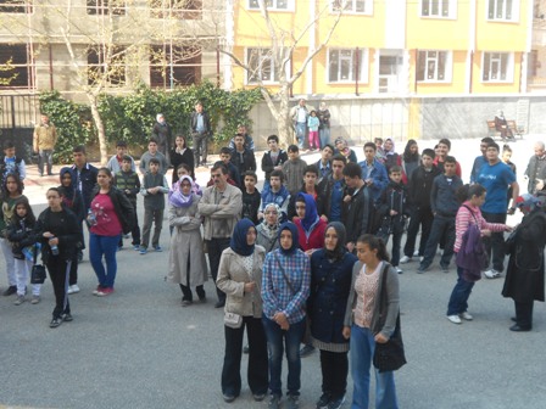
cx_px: 273
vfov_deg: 29.7
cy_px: 204
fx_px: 773
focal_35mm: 49
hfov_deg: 38.9
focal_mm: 8.8
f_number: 4.5
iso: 80
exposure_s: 1/125
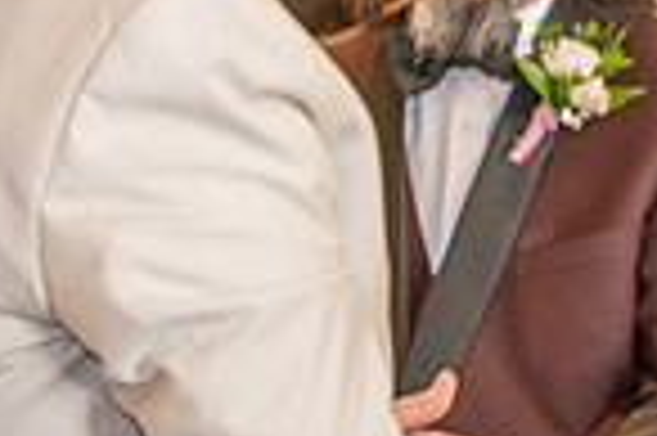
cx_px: 1210
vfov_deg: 4.9
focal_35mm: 278
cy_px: 317
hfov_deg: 7.2
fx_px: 5068
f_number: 2.8
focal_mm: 70
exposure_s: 1/125
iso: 1600
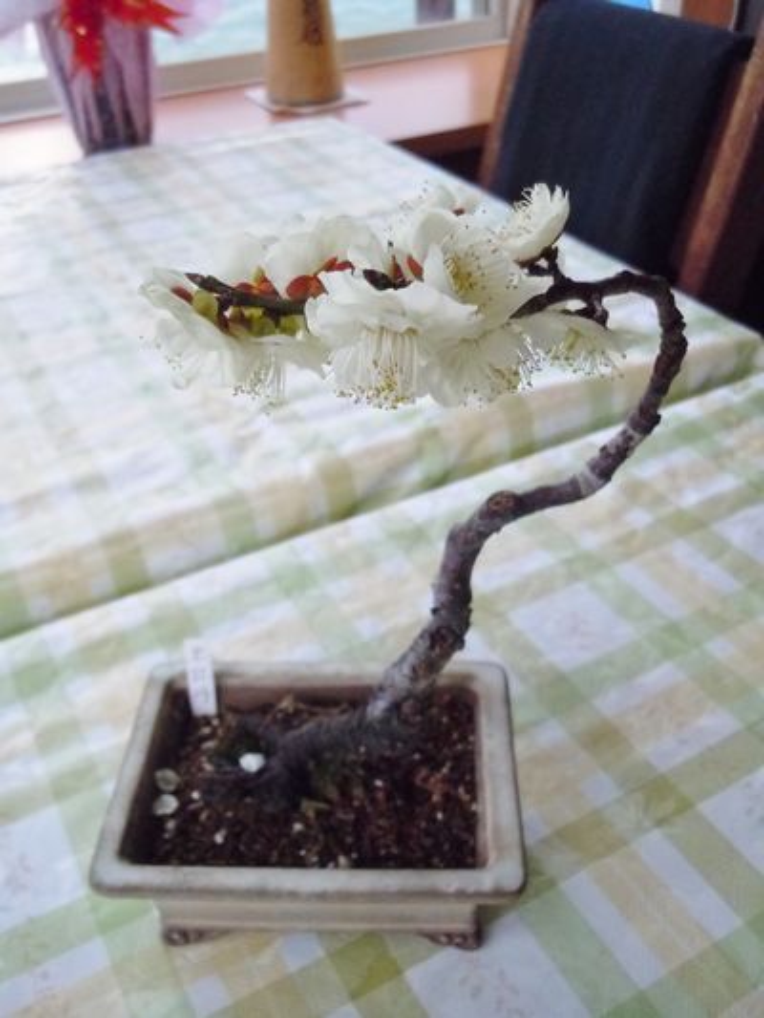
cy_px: 509
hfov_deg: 43.0
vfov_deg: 55.3
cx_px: 382
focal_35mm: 33
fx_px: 971
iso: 640
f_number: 4
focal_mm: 5.9
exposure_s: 1/125
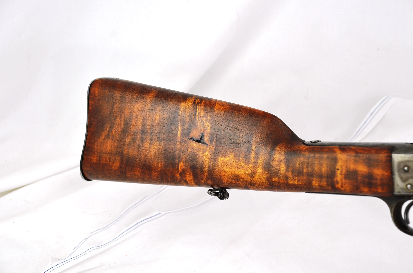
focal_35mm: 78
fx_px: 893
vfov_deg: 17.4
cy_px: 136
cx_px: 206
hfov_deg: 26.0
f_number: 5.6
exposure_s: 1/125
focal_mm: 52
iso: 320
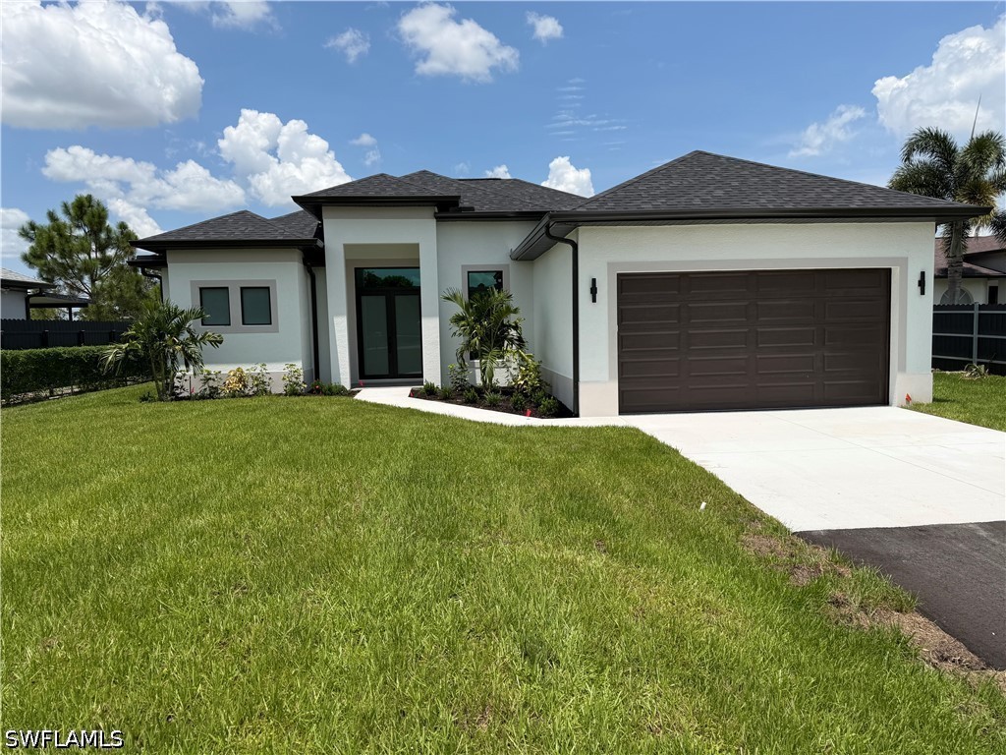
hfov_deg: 71.6
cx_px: 503
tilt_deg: -5.0
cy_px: 378
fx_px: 697
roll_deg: +1.8
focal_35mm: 24
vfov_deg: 56.8
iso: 80
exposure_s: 1/7353
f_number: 1.78
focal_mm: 6.76
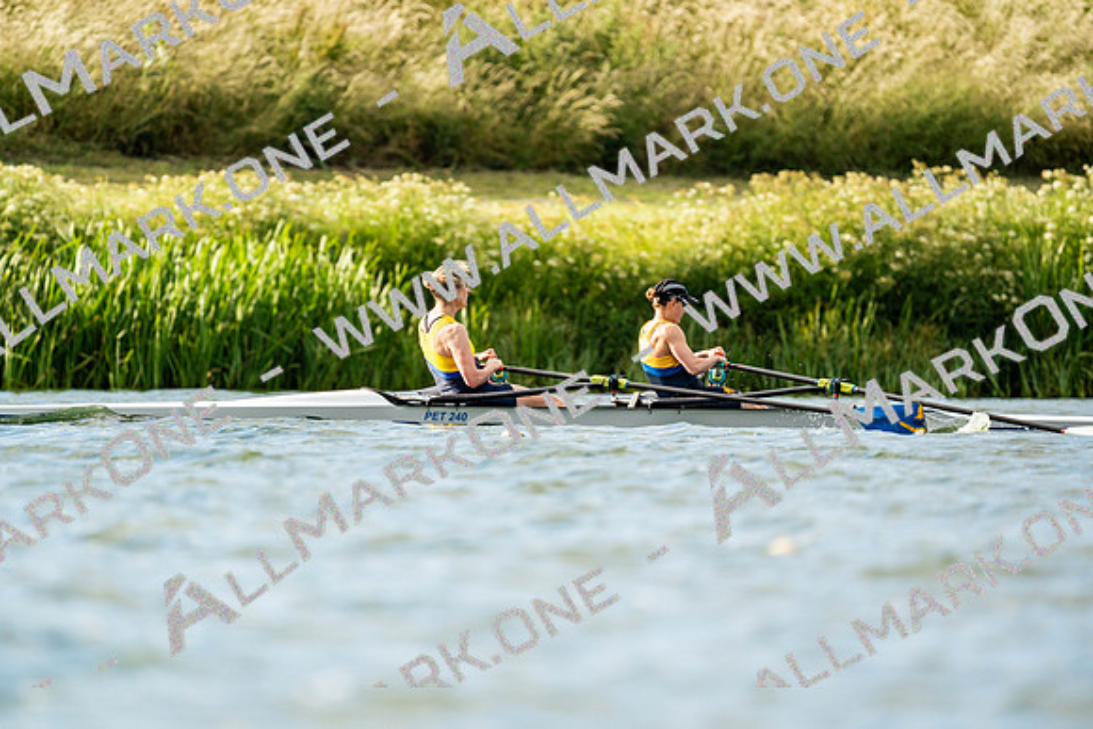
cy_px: 364
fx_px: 18220
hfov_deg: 3.4
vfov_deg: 2.3
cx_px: 546
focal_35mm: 600
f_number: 6.3
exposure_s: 1/2000
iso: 400
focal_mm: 600
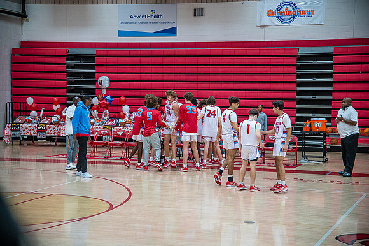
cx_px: 184
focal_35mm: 78
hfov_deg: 26.0
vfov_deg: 17.5
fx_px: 799
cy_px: 123
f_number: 4
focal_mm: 78
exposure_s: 1/320
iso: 2000
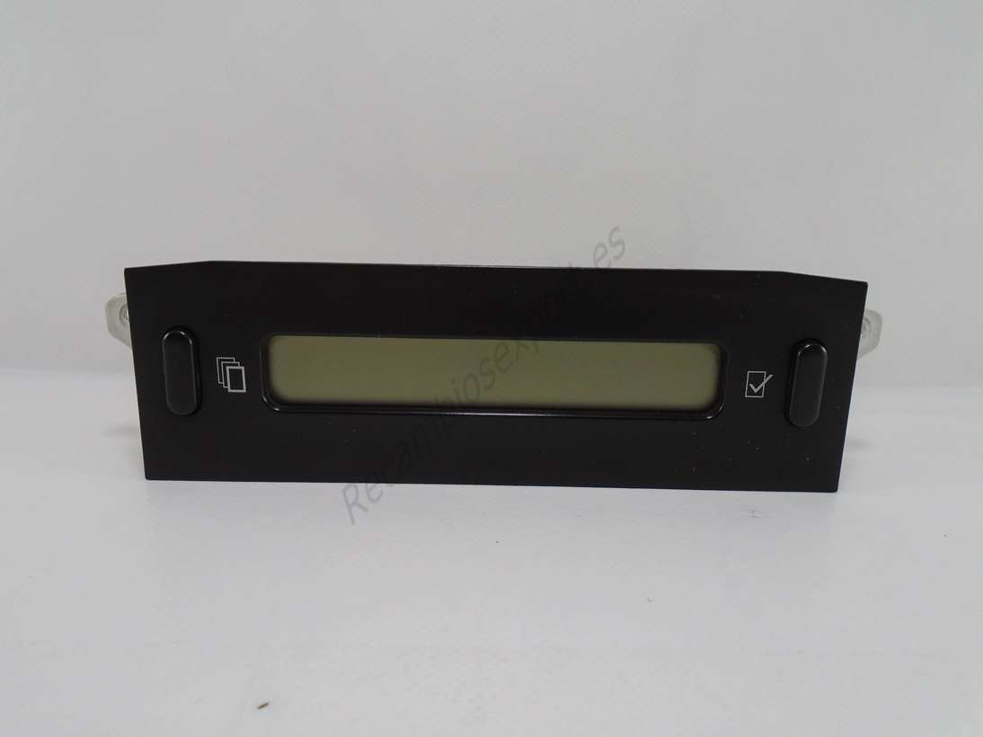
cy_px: 368
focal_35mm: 26
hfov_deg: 67.3
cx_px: 492
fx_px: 738
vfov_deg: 53.0
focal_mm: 4.6
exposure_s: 1/125
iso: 100
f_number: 3.2
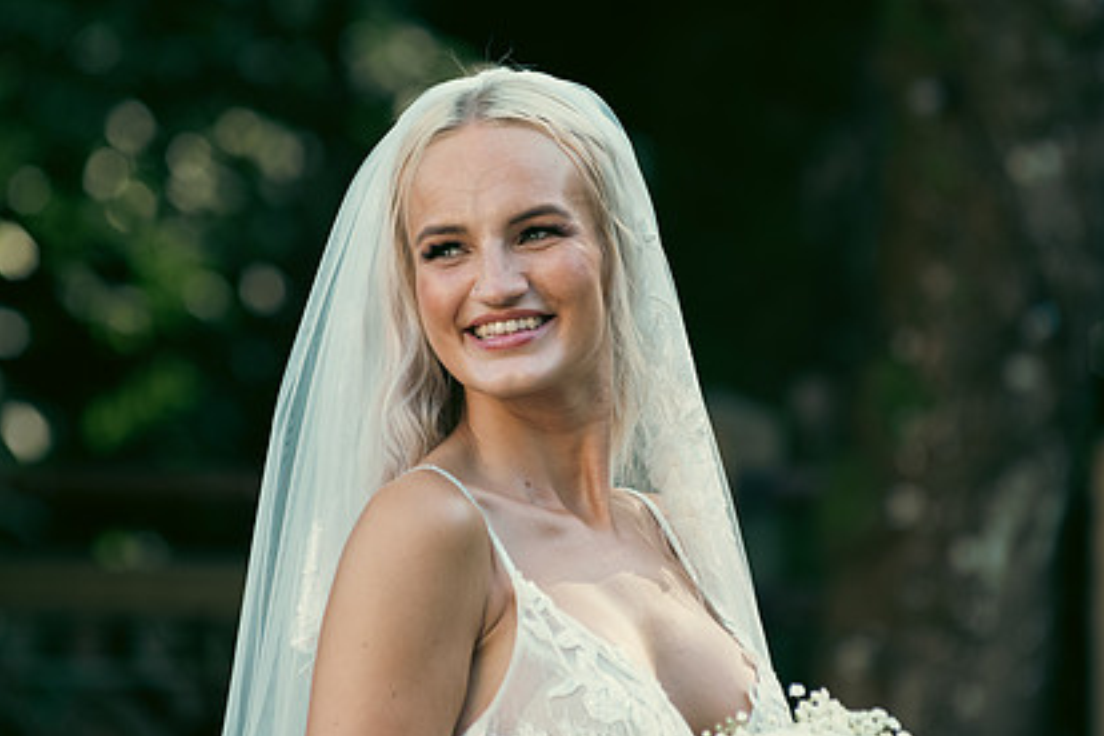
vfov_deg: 4.9
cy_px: 428
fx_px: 8586
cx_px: 515
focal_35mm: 280
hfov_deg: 7.4
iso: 160
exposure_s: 1/200
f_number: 3.5
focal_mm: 200
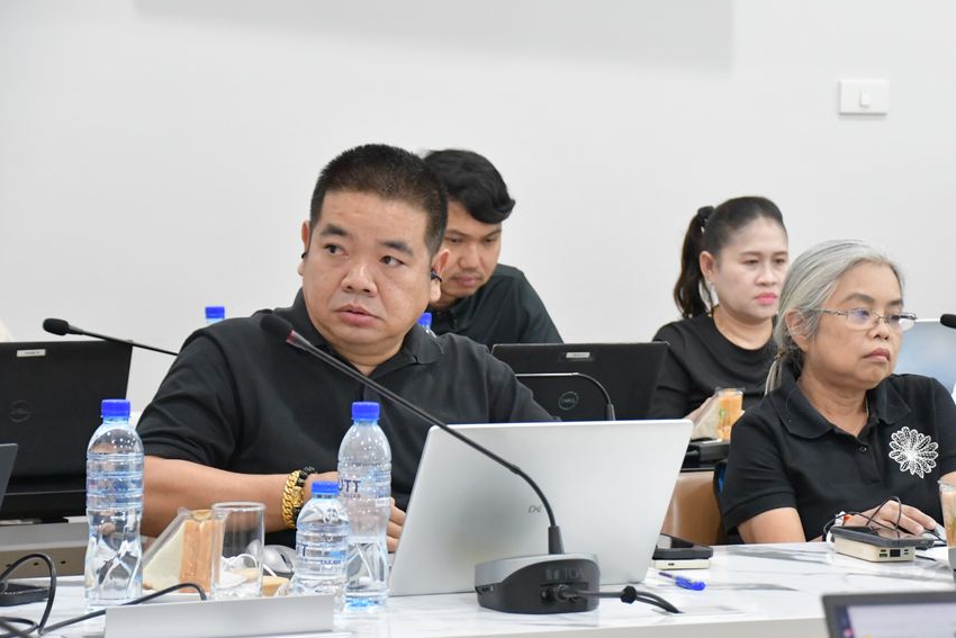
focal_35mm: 135
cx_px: 575
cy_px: 342
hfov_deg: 15.2
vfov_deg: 10.2
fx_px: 3585
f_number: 5
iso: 6400
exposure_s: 1/125
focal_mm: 75
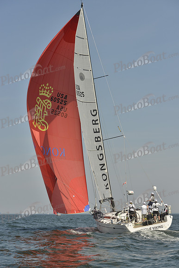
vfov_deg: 28.8
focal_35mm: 70
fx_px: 522
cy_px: 134
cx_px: 90
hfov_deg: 19.5
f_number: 8
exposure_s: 1/1250
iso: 200
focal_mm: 70
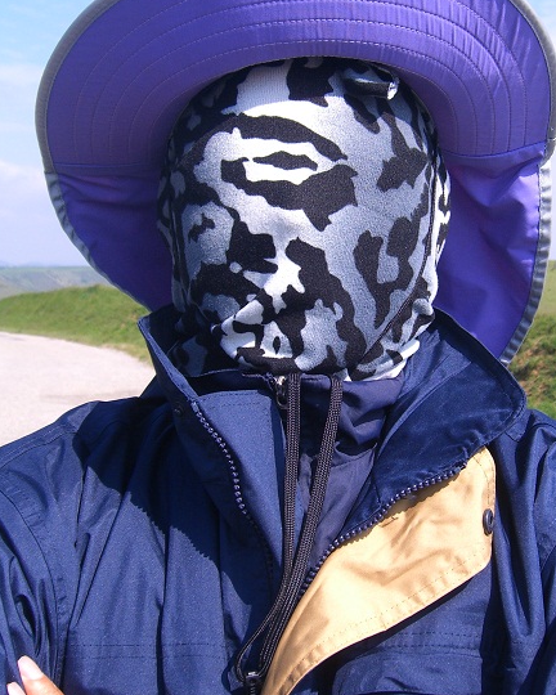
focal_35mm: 55
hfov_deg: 27.6
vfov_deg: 34.1
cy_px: 291
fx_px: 1131
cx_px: 320
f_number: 4
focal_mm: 7.9
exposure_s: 1/400
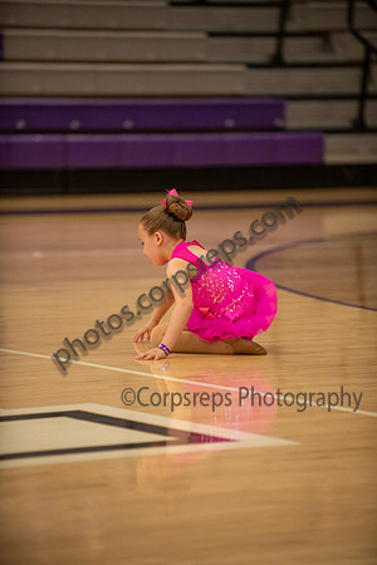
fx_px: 3141
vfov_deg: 10.3
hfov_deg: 6.9
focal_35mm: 200
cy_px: 282
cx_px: 188
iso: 3200
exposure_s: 1/640
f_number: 2.8
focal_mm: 200
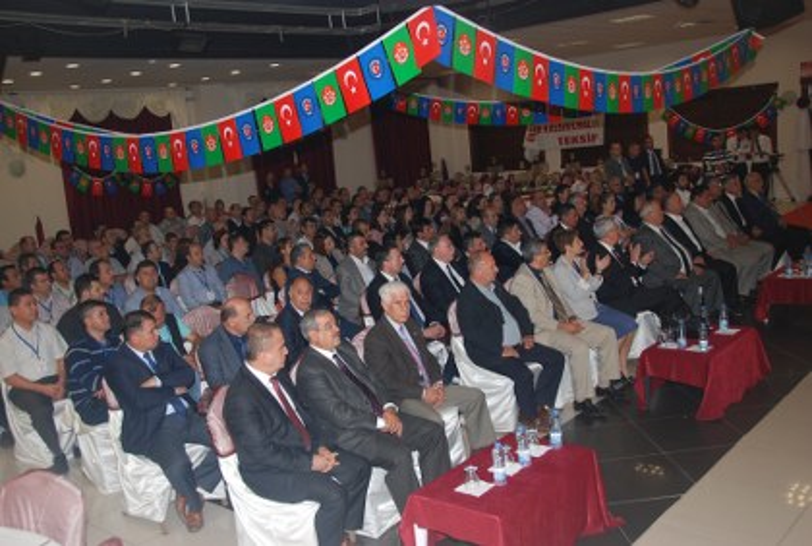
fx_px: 814
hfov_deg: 53.0
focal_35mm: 36
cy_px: 273
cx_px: 406
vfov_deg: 37.0
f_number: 4
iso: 200
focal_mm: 24
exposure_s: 1/60
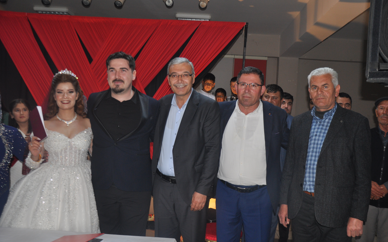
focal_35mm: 34
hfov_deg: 56.7
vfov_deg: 37.3
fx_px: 360
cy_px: 121
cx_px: 196
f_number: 3.8
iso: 500
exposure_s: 1/60
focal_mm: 22
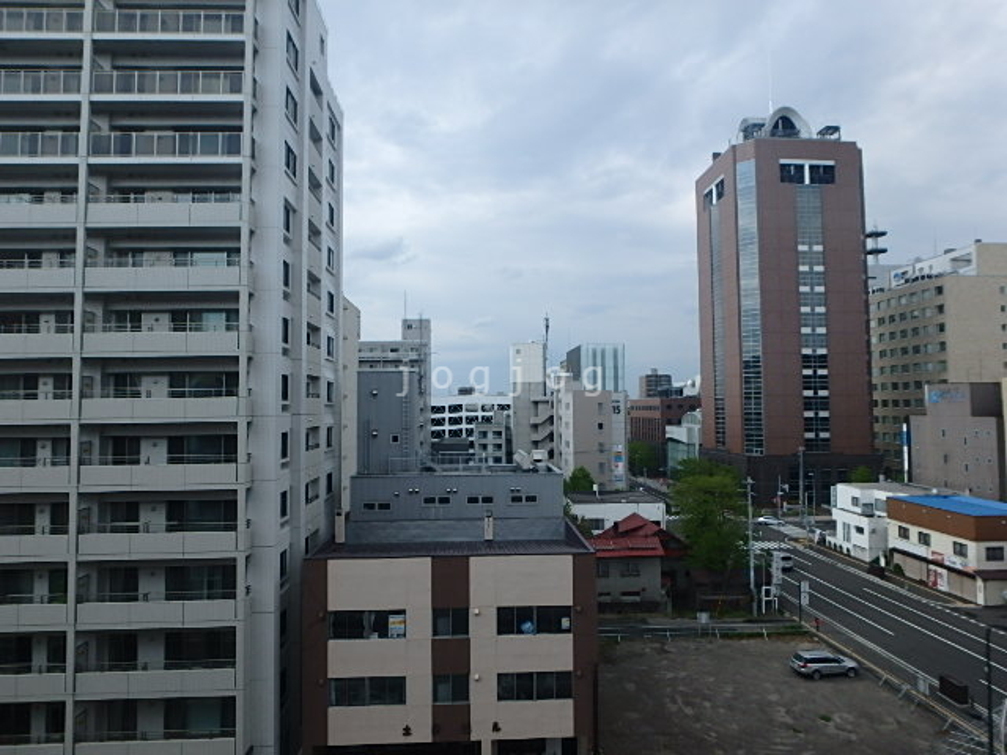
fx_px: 611
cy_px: 378
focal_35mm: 21
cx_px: 504
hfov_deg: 79.0
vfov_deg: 63.4
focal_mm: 3.7
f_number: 3.5
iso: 125
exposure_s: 1/1250
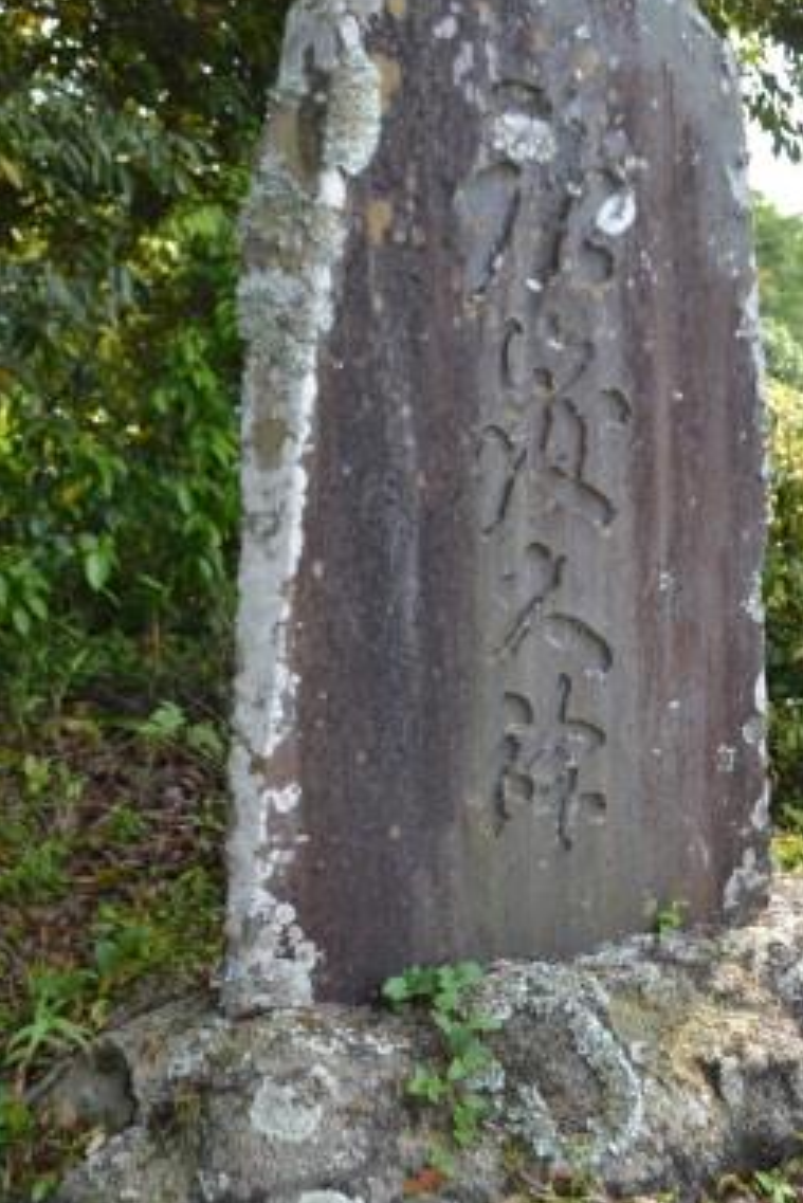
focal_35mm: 39
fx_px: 1304
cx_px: 421
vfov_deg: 49.4
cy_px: 521
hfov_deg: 34.2
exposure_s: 1/125
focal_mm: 22
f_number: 5.6
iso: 140
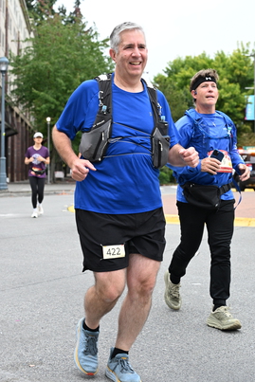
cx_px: 98
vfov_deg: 33.1
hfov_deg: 22.6
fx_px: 637
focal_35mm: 60
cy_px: 129
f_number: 4
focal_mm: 44
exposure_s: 1/640
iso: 1600
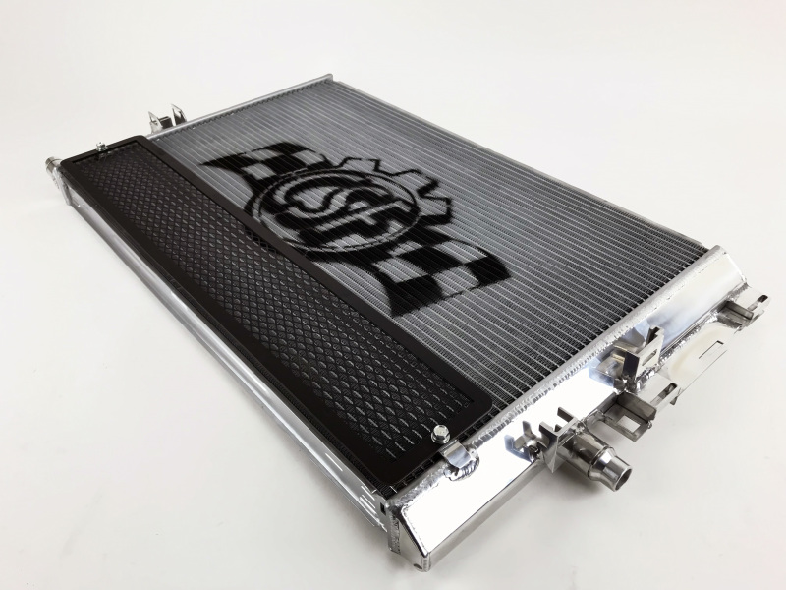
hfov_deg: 63.4
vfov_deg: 49.7
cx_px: 393
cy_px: 295
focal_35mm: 28
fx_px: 636
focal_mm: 3.99
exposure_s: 1/120
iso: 25
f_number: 1.8
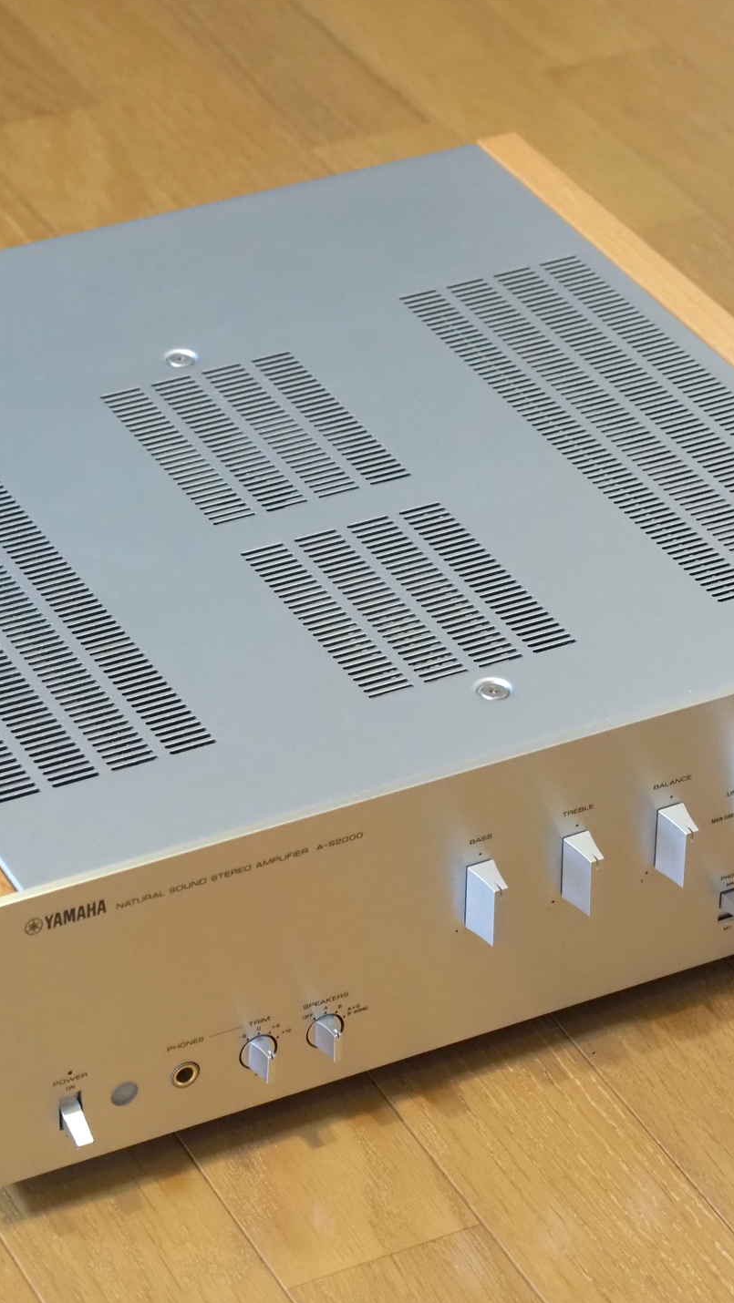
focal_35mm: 117
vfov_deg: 18.3
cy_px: 650
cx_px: 377
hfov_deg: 10.4
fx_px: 4046
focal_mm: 40
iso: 2500
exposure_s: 1/80
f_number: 4
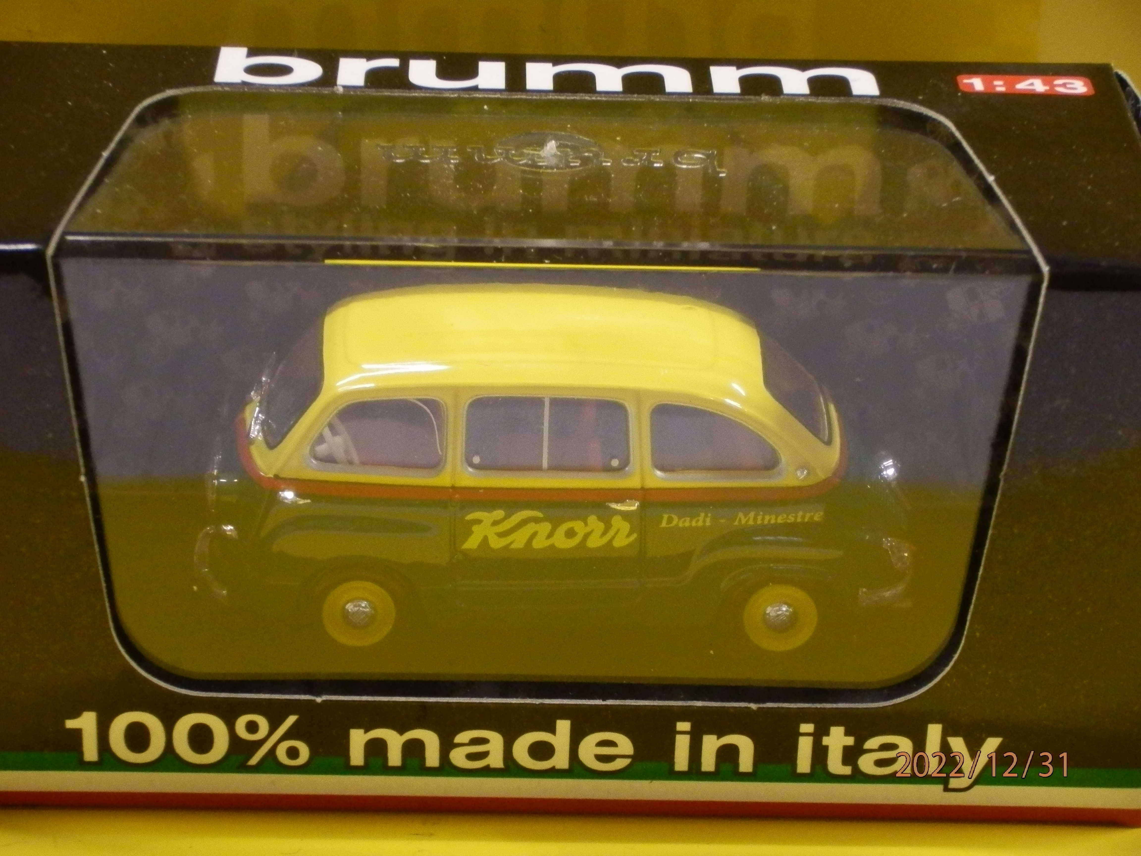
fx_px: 4054
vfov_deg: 12.0
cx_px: 570
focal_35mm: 123
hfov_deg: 16.0
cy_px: 428
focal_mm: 21.8
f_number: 5.5
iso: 1250
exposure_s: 1/15
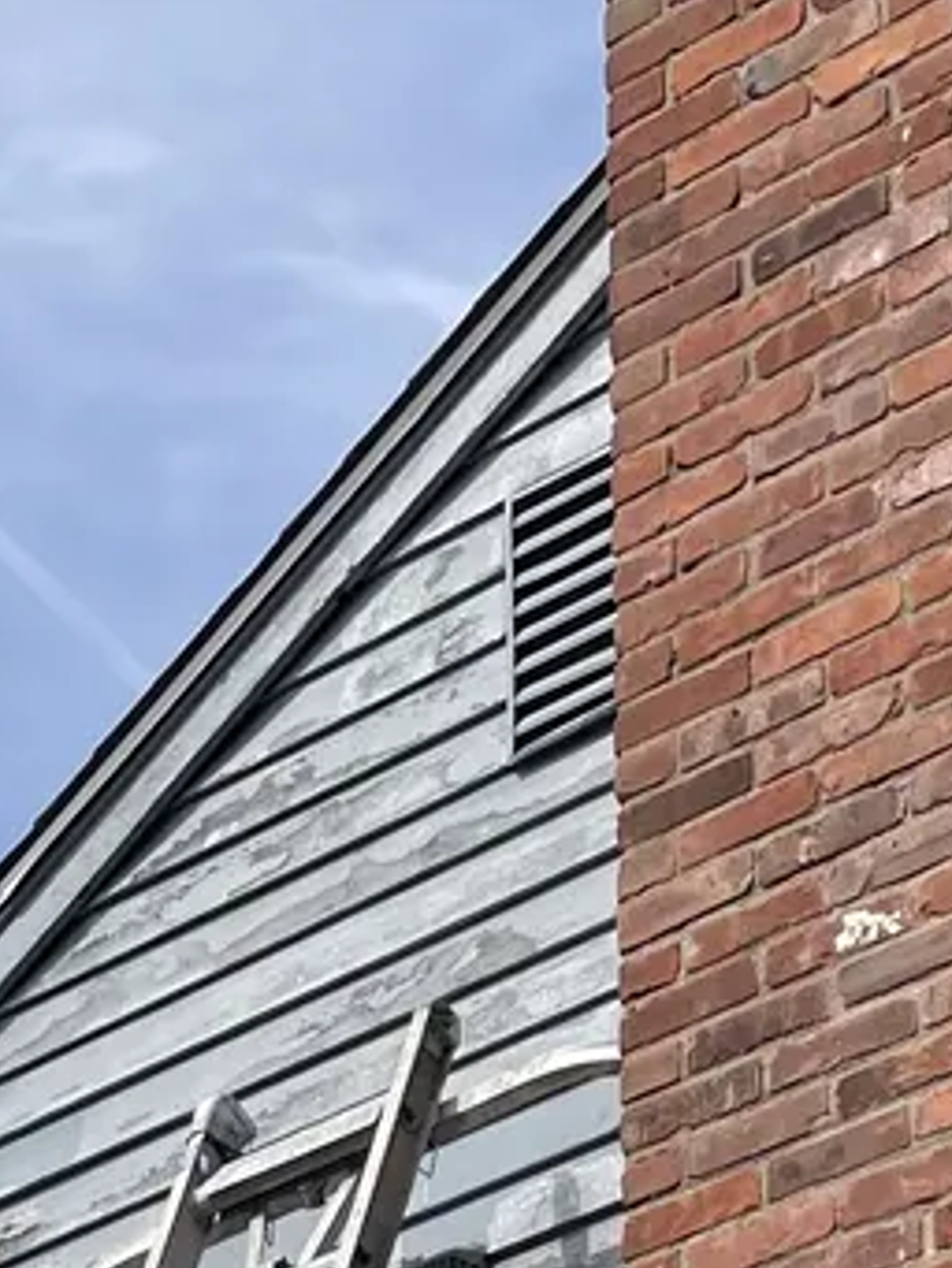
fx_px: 4471
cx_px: -19
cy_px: 2755
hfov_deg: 12.0
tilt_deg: +13.4
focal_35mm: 122
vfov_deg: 13.2
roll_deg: -2.5
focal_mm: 4.2
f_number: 1.6
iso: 32
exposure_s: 1/3509
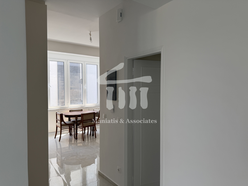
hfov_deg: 71.6
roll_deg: +0.2
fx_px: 172
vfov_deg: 56.8
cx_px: 124
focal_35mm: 24
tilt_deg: -1.6
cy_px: 93
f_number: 1.78
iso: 80
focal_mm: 6.76
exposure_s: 1/228
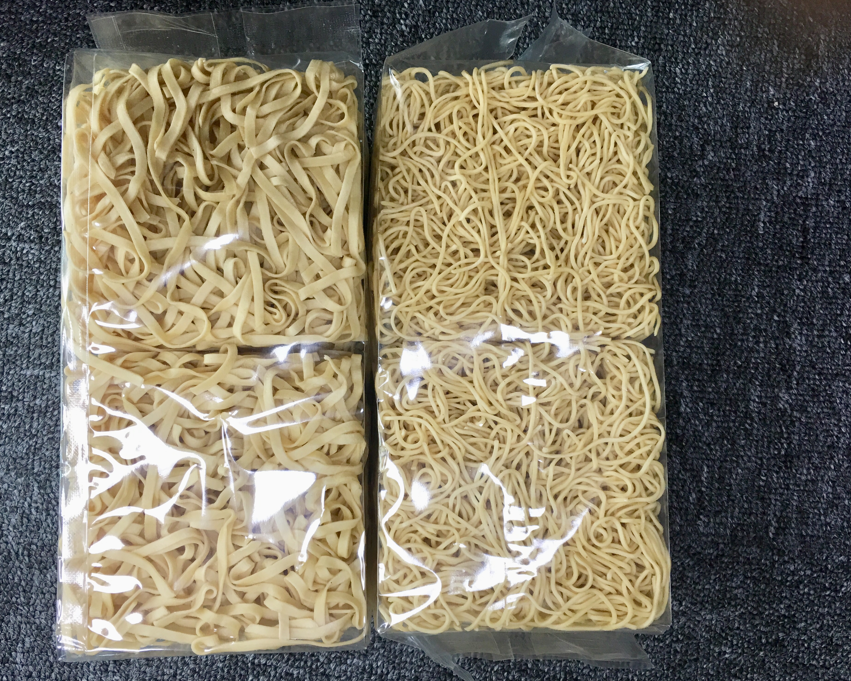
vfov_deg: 47.1
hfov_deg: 57.2
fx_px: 781
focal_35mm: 31
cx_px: 416
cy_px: 339
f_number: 2.2
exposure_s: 1/17
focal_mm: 4.15
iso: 32
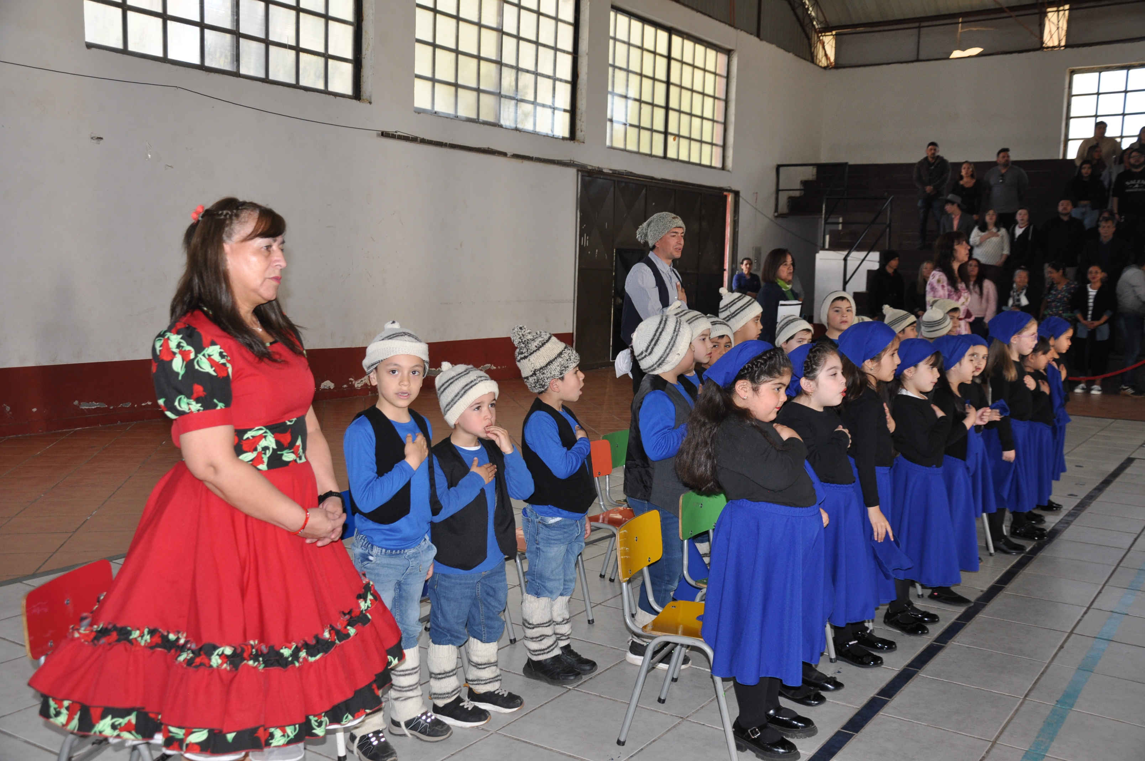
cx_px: 572
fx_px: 1144
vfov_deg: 36.8
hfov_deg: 53.2
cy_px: 380
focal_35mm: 36
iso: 400
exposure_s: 1/125
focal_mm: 24
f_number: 3.8
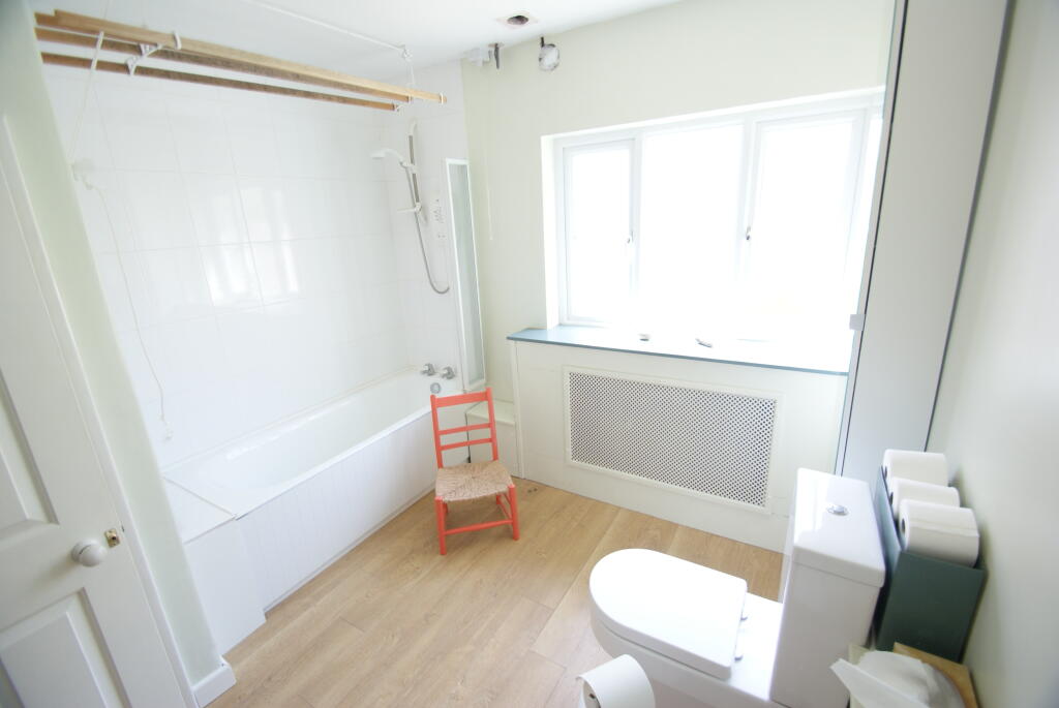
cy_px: 354
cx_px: 530
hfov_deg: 100.3
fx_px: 442
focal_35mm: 15
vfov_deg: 77.5
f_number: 3.5
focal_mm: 10
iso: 250
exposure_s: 1/30
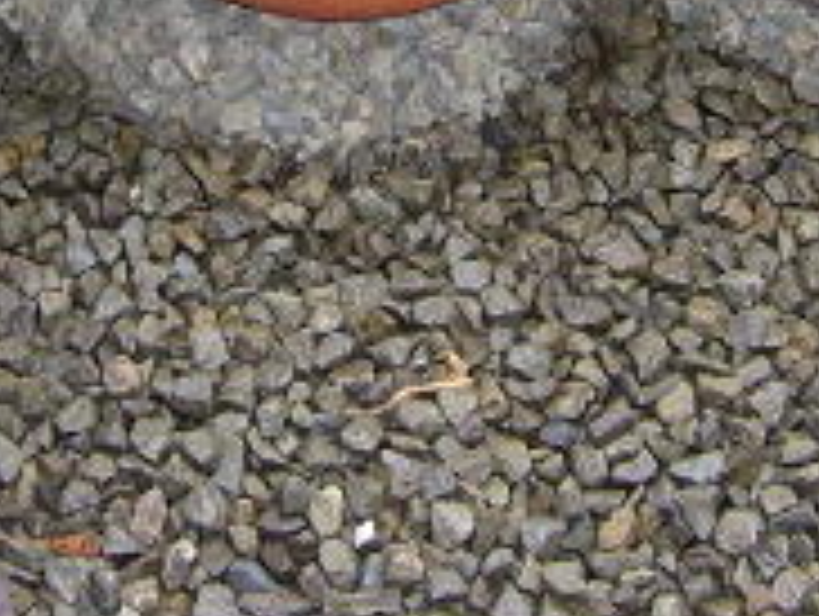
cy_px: -225
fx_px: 2914
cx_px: 405
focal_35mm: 123
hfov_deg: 16.0
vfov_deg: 11.7
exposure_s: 1/60
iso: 160
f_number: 2.8
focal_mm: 5.8
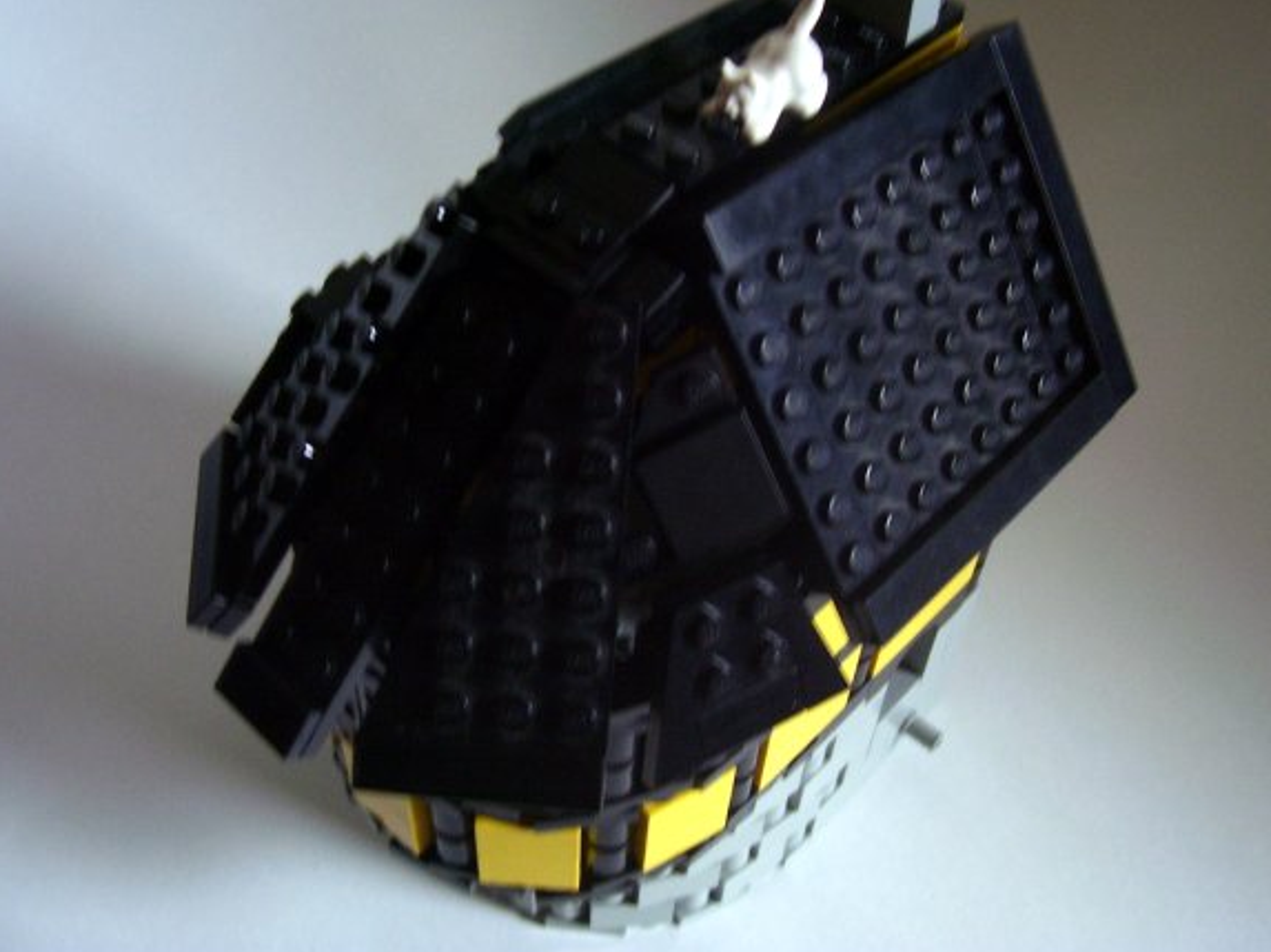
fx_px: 1394
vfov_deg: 37.6
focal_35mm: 38
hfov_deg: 49.0
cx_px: 650
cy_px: 424
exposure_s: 1/8
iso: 160
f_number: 2.7
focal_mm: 5.6
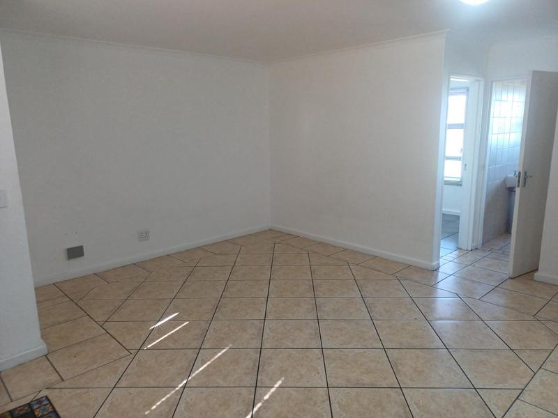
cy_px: 209
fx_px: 403
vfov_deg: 54.9
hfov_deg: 69.4
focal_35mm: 25
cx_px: 279
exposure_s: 1/50
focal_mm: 4.65
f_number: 1.8
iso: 160
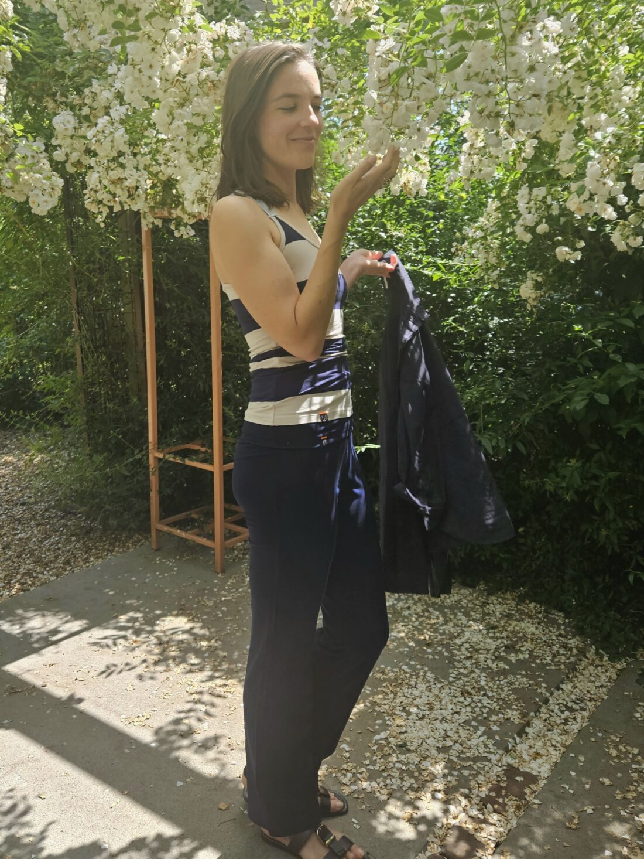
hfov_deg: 58.9
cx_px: 322
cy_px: 430
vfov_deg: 73.9
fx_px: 570
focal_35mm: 23
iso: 40
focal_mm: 5.4
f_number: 1.8
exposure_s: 1/417
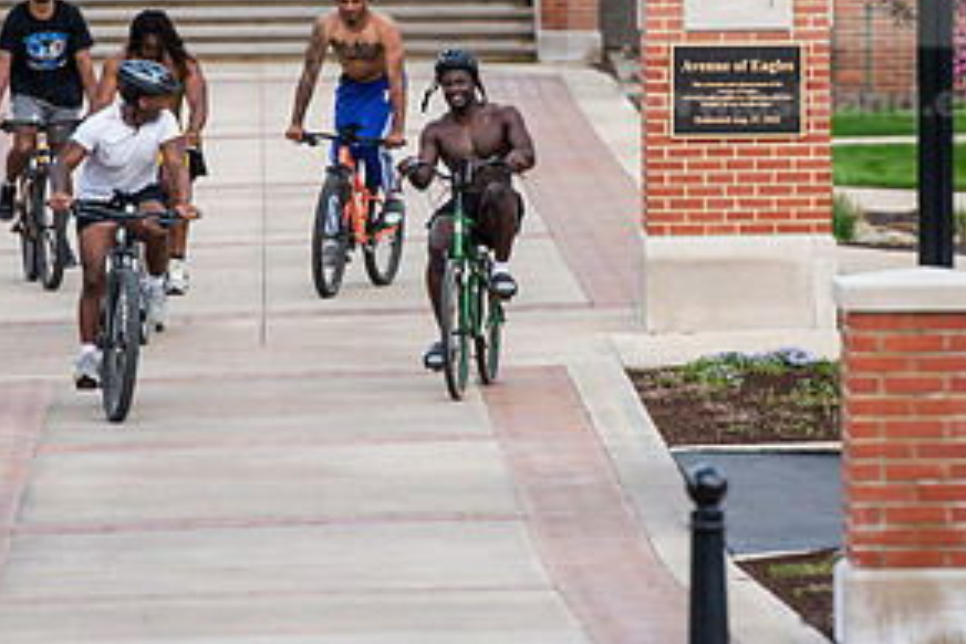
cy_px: 171
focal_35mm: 399
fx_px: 10706
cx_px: 468
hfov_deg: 5.2
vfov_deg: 3.4
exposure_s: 1/640
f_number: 3.5
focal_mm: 200
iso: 200
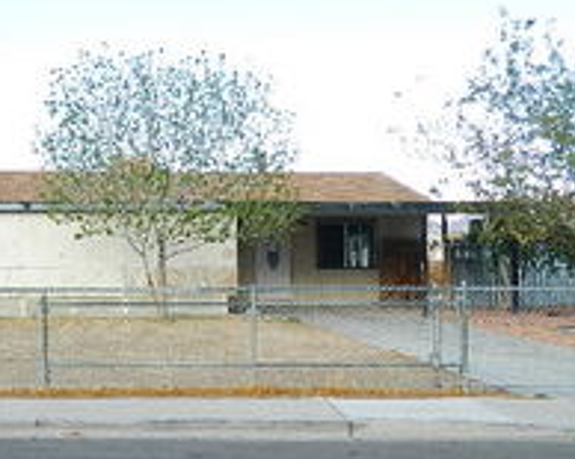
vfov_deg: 28.1
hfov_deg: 33.8
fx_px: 918
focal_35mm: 54
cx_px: 122
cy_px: 258
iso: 80
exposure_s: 1/100
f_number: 3.2
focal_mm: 5.6
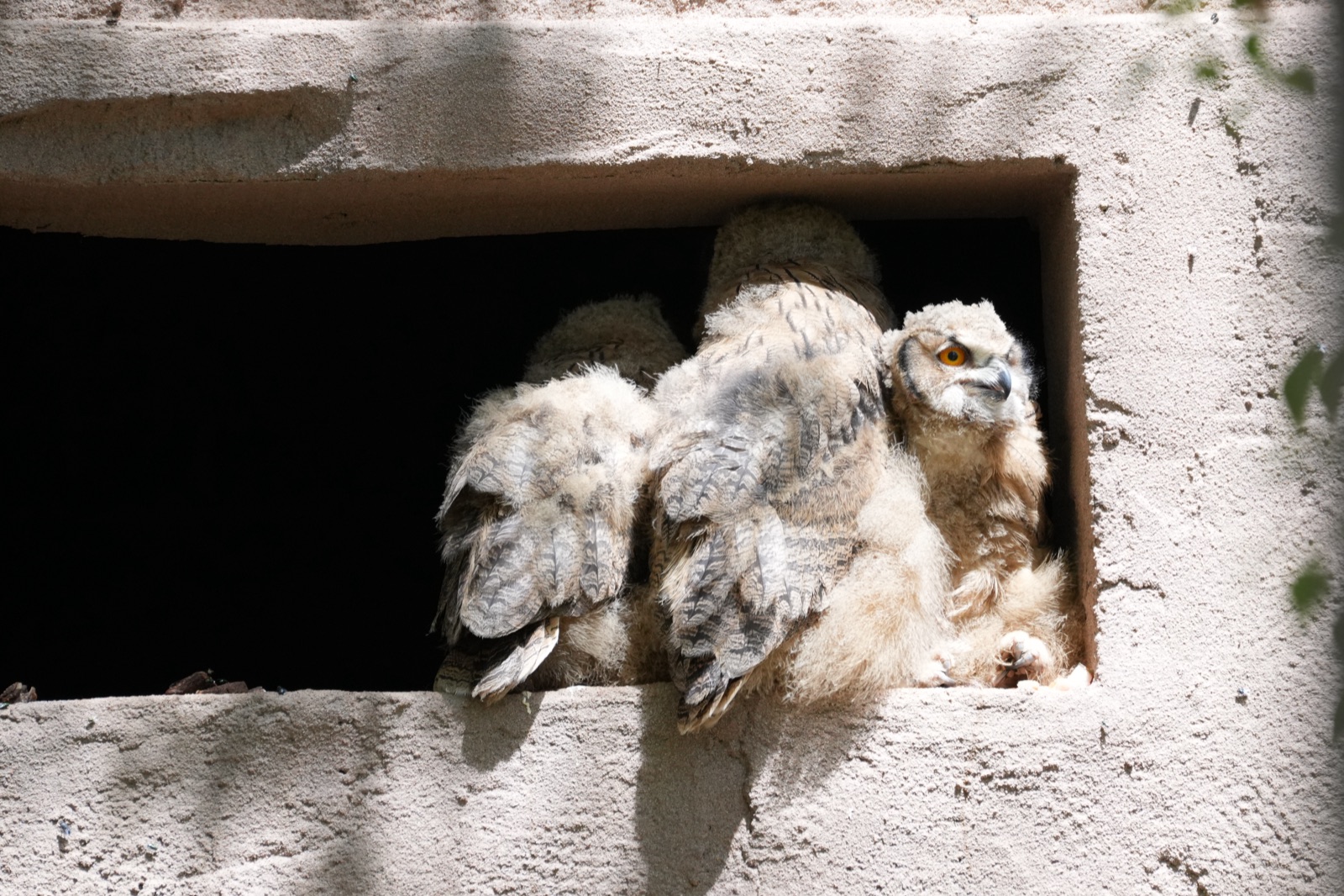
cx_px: 672
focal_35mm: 345
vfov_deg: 4.0
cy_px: 448
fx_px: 12877
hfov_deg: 6.0
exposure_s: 1/800
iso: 1250
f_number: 7.1
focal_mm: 230
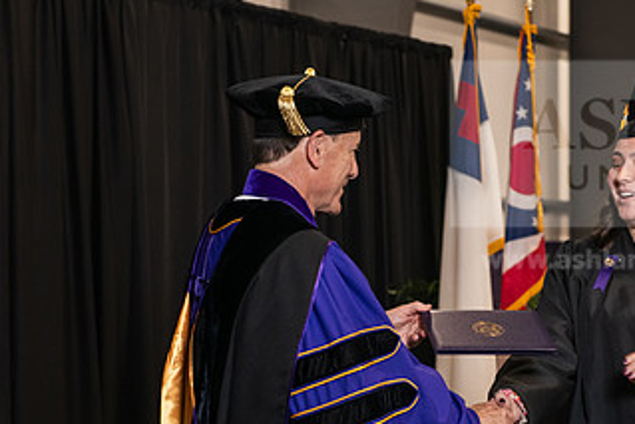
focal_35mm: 120
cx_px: 390
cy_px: 302
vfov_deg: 11.4
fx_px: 2118
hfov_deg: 17.0
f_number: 5
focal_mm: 66
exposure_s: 1/125
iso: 1600
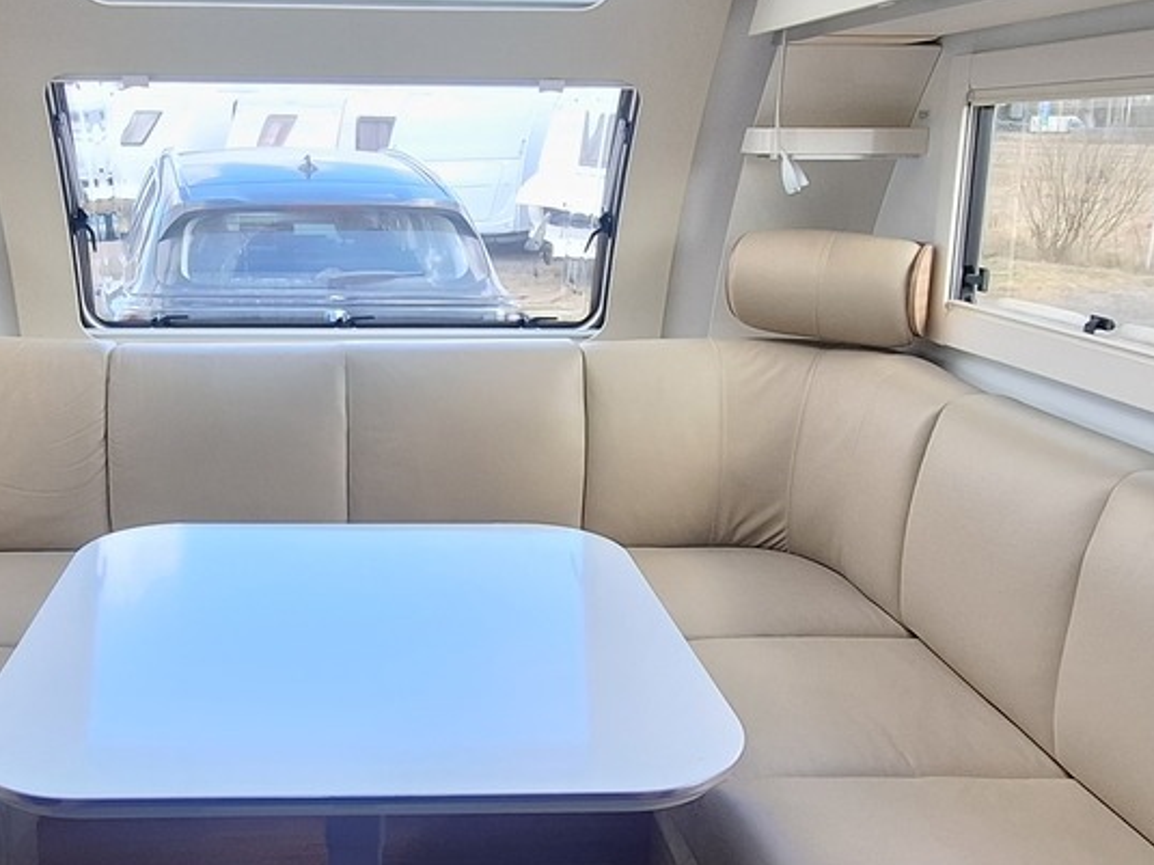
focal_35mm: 35
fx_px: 1167
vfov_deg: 40.6
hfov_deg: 51.6
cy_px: 395
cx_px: 377
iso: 50
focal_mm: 1.74
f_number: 2.2
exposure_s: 1/50
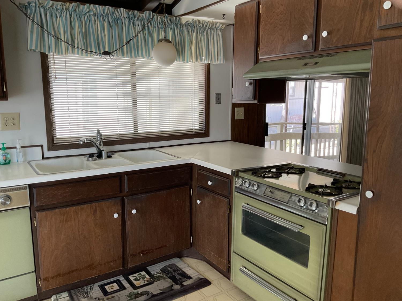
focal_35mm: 29
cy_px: 150
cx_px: 201
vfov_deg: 48.2
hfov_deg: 61.7
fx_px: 337
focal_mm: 3
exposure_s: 1/60
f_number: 1.8
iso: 50
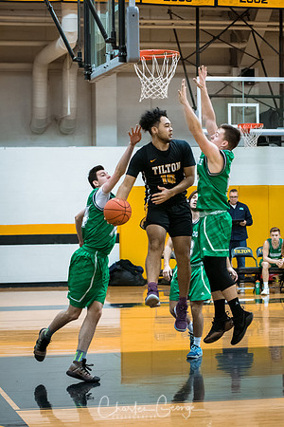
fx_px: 1242
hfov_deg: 13.0
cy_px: 214
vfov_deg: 19.5
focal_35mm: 105
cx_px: 142
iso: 3200
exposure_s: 1/400
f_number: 2.8
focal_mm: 70
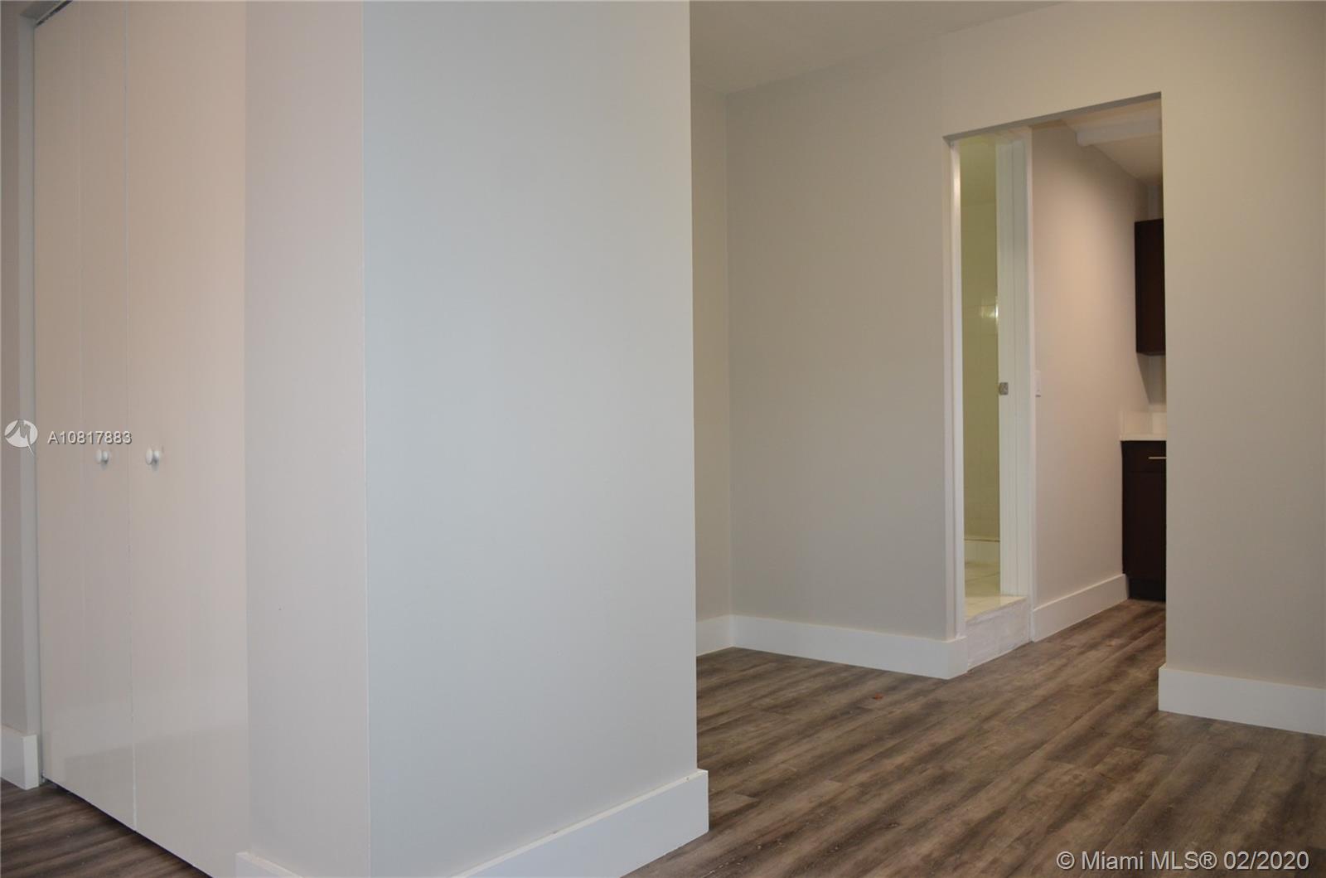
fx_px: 992
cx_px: 663
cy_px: 439
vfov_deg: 47.7
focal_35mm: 27
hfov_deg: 67.5
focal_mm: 18
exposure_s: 1/60
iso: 720
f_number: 3.5
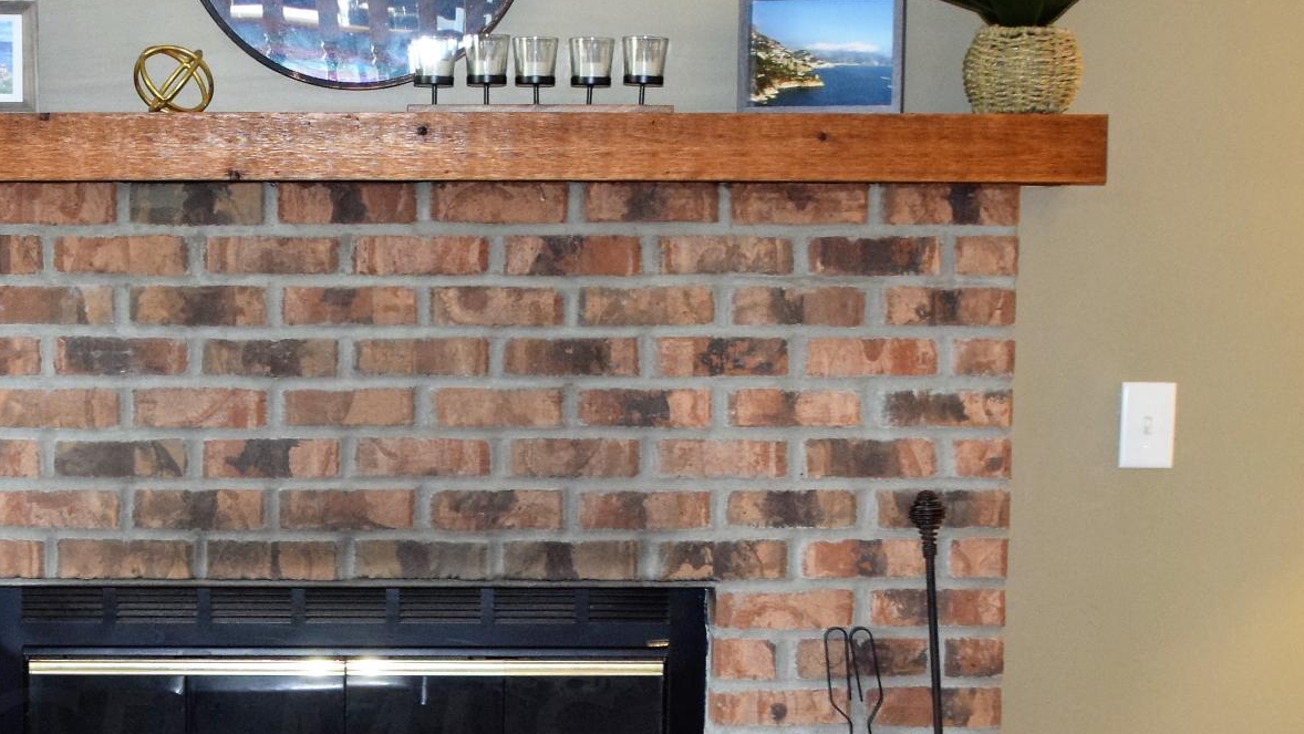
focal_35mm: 96
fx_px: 3320
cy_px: 758
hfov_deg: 22.0
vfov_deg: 12.4
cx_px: 284
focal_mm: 24
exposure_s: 1/60
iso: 1600
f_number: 4.5
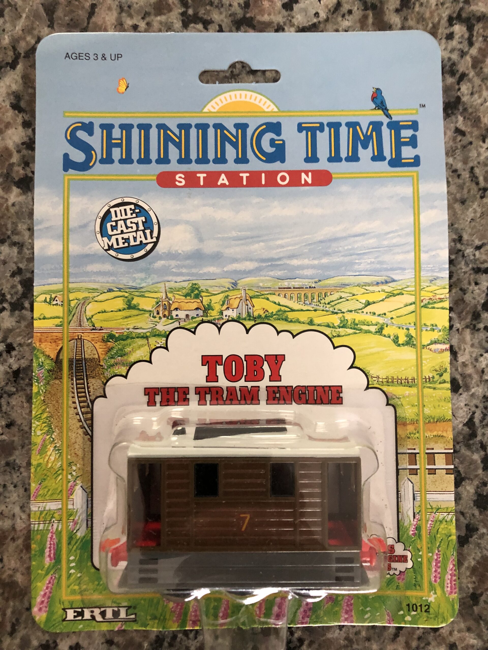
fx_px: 526
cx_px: 244
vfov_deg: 63.4
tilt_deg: -86.6
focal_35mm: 28
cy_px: 325
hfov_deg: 49.7
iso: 100
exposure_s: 1/12
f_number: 1.8
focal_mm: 3.99
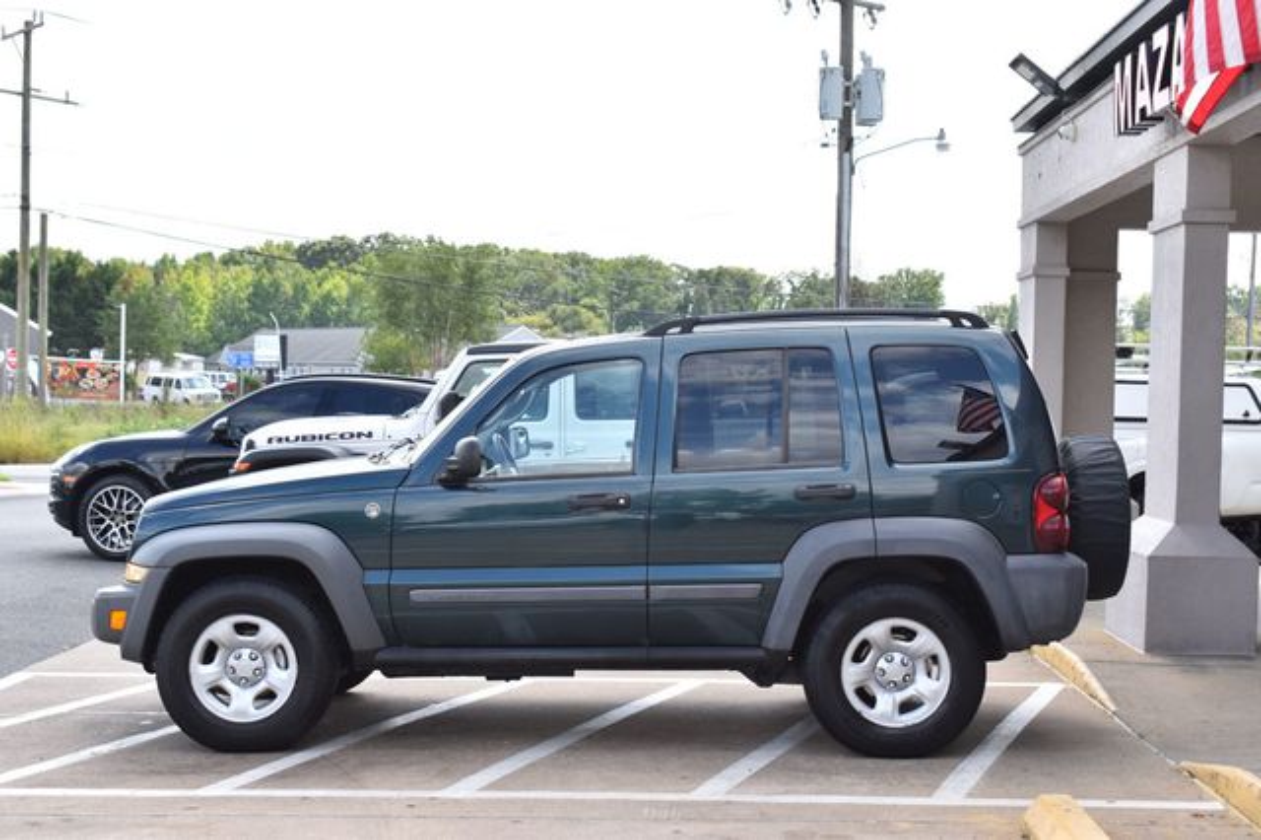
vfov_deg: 23.8
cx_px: 630
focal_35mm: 57
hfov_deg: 35.1
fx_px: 1995
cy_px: 420
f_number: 8
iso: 220
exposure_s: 1/250
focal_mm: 38
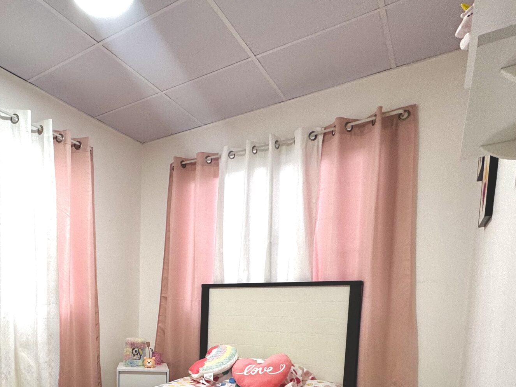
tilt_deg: -7.1
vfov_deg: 46.3
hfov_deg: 61.4
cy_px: 350
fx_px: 403
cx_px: 125
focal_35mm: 27
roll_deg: -0.7
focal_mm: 2.22
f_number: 2.2
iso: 125
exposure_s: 1/120
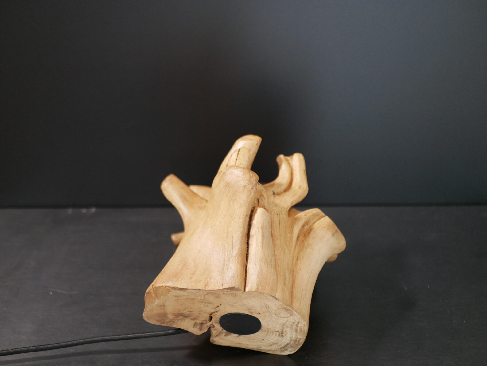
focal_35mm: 50
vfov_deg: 29.1
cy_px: 183
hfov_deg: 38.2
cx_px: 244
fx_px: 704
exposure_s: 1/60
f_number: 1.7
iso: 1600
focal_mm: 25
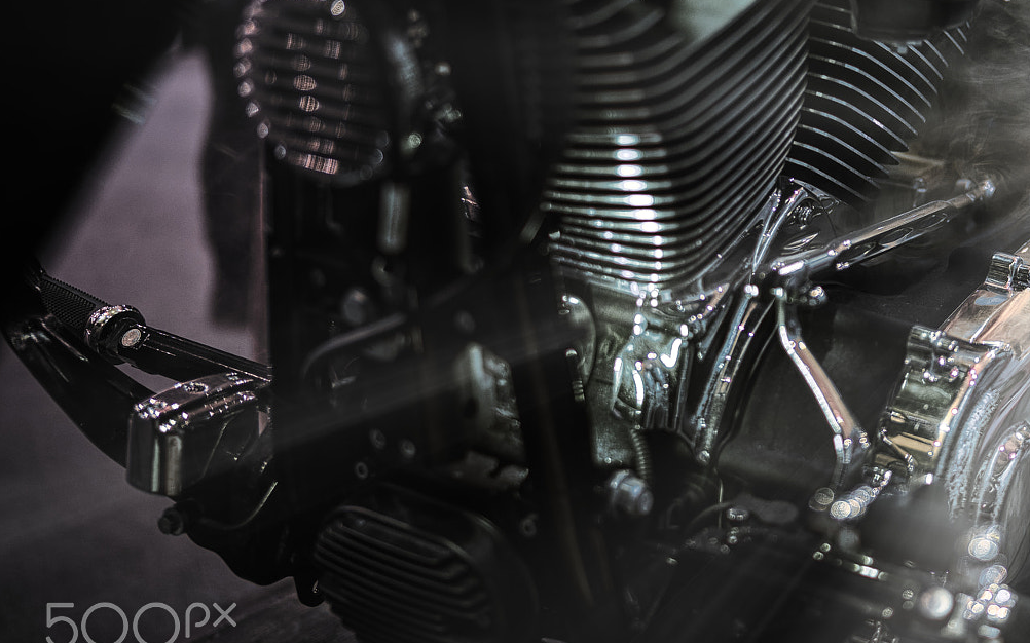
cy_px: 213
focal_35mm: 57
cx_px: 804
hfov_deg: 34.7
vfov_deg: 22.6
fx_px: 1600
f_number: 1.4
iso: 320
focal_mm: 35
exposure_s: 1/40
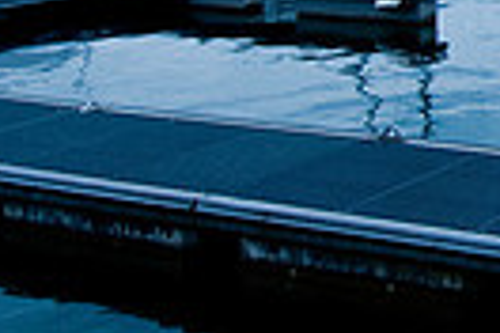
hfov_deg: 18.3
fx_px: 1097
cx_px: 970
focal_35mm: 79
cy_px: -180
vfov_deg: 15.8
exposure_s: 1/250
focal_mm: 12
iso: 200
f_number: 9
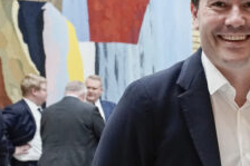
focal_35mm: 119
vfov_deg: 11.4
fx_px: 826
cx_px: 386
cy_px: 149
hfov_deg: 15.7
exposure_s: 1/200
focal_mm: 37
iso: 6400
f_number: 5.6
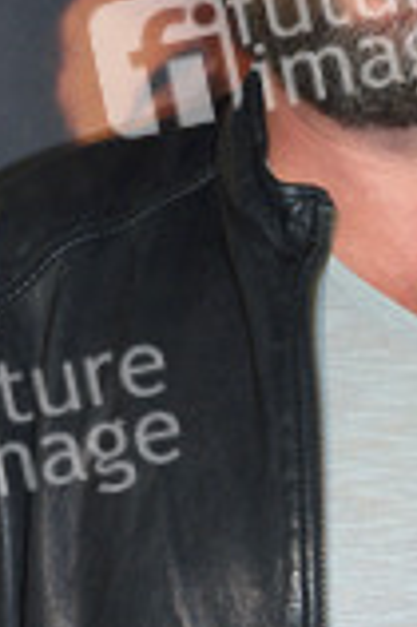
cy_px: 242
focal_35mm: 139
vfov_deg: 14.8
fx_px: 2420
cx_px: 409
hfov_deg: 9.8
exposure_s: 1/160
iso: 1250
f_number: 4.5
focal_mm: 55
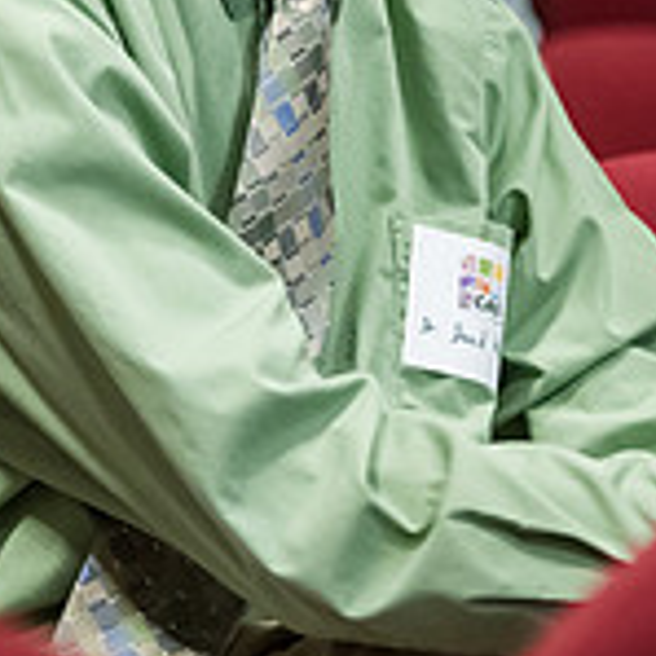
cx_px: 225
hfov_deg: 5.6
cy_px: -108
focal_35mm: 314
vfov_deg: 5.6
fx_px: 6732
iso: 4000
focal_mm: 95
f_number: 2.8
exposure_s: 1/200
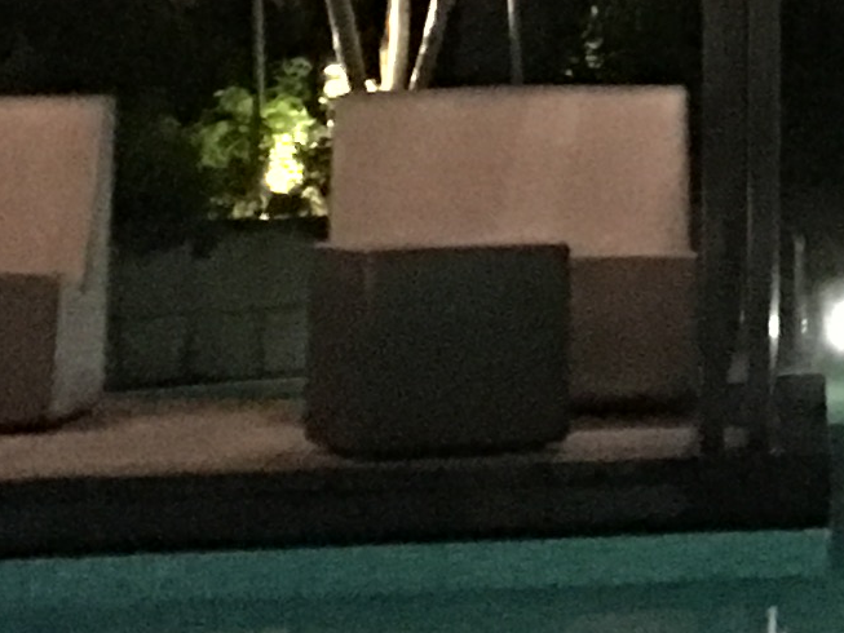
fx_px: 4365
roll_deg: +1.5
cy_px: -390
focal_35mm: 179
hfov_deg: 10.2
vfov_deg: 8.1
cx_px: 1670
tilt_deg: +7.6
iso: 400
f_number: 2.2
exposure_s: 1/4
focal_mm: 4.15
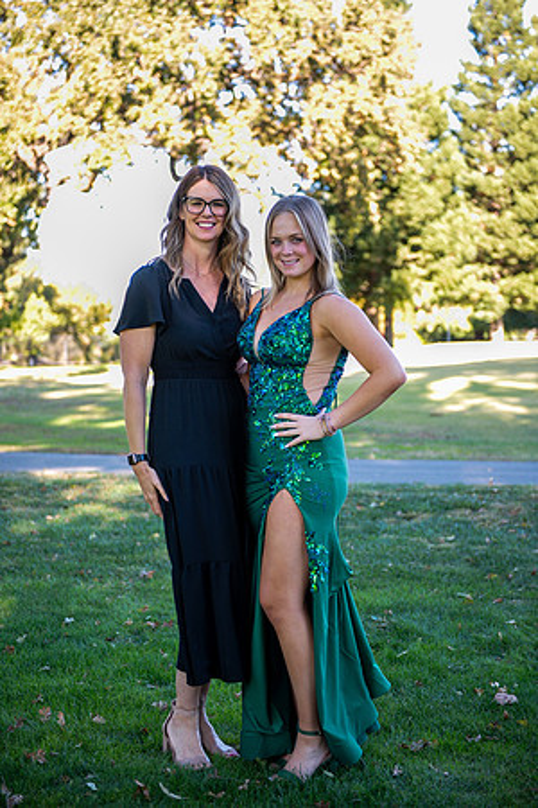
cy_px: 404
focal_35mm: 58
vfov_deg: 34.5
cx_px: 269
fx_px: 1300
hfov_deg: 23.4
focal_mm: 58
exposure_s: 1/250
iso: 320
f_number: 2.8
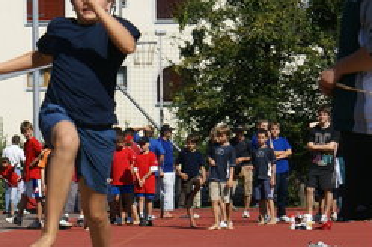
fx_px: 2374
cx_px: 116
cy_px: 185
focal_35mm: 230
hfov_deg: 9.0
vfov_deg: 6.0
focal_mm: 70
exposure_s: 1/400
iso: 100
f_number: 8
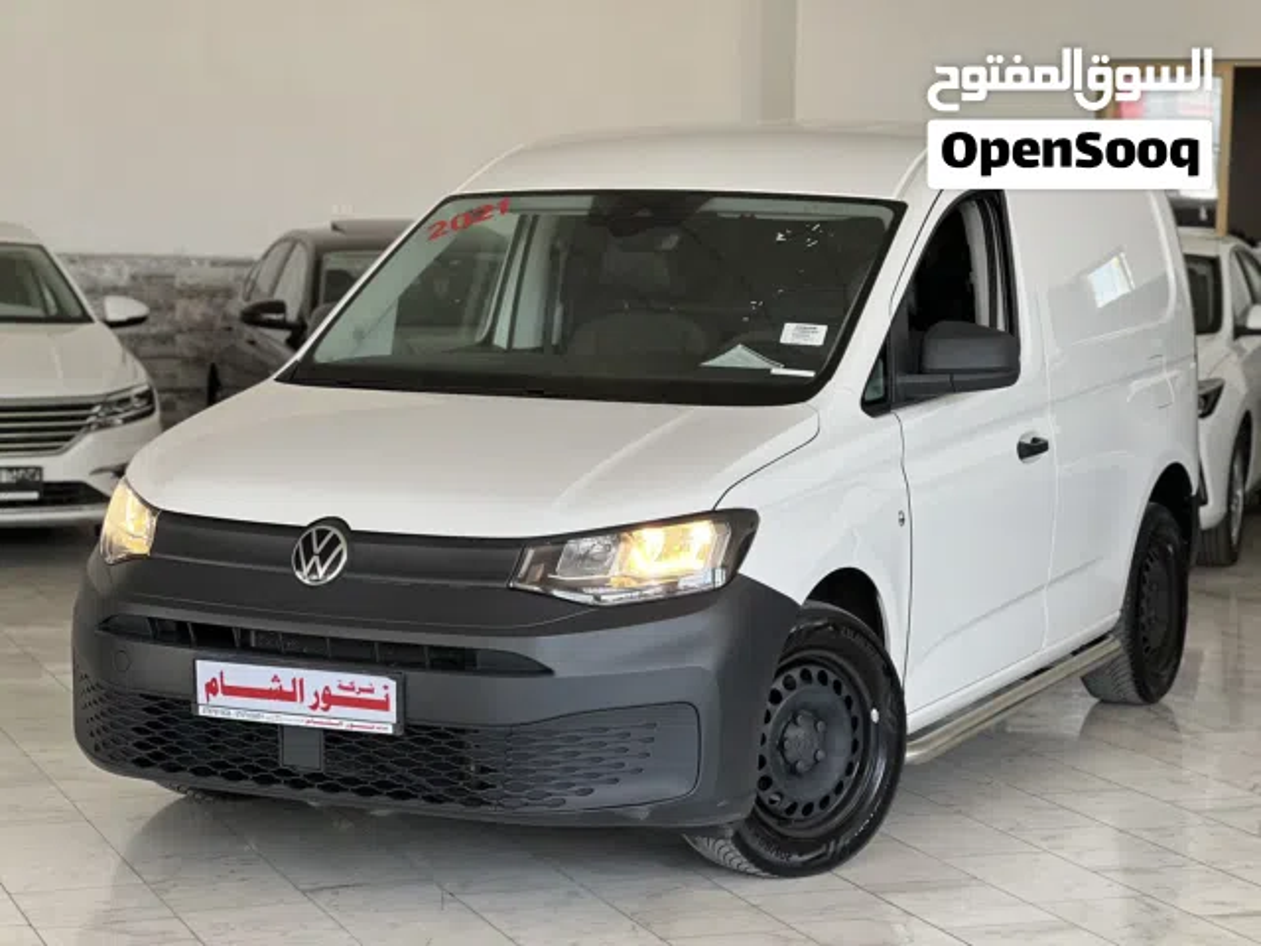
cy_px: 473
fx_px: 2805
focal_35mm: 77
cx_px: 630
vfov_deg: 19.1
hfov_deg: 25.3
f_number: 2.8
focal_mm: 9
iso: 125
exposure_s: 1/121
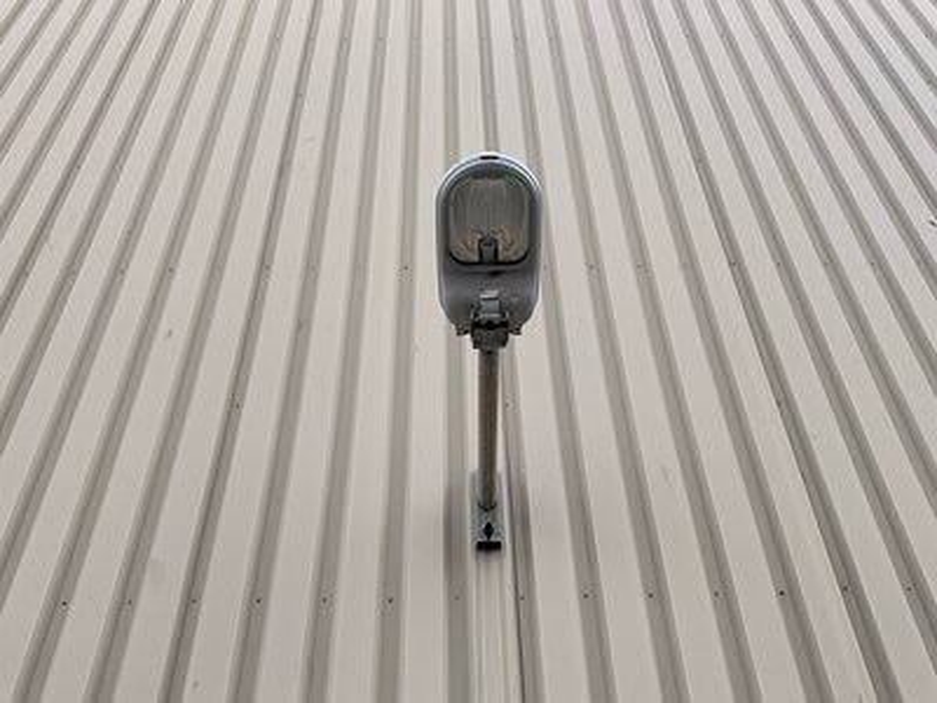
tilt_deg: +38.7
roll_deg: +0.4
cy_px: 352
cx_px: 468
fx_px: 785
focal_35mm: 29
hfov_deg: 61.7
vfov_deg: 48.2
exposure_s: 1/855
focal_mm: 3
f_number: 1.8
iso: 25
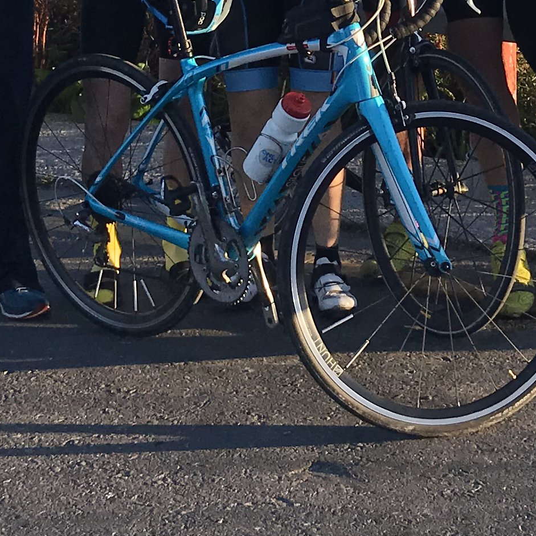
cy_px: -73
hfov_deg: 16.3
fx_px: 1857
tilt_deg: -8.5
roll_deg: +2.3
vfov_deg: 15.9
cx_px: 451
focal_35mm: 106
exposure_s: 1/754
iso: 20
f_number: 1.8
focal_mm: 3.99
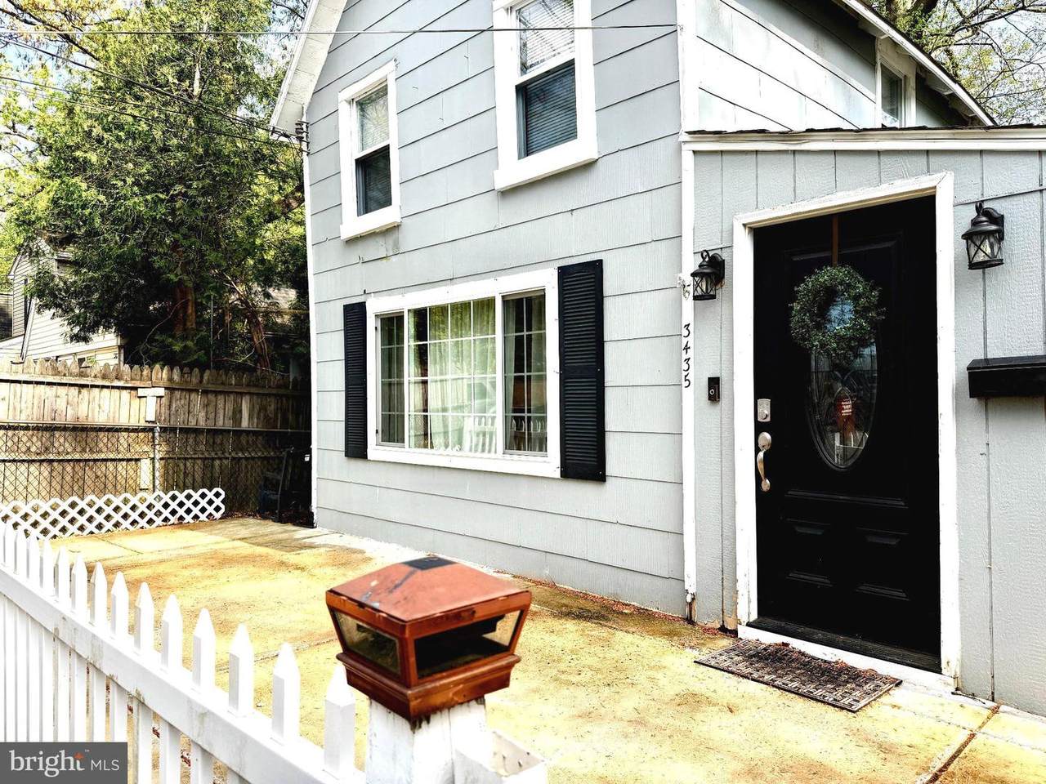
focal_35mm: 24
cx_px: 523
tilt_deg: +1.4
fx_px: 725
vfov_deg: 56.8
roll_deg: +1.9
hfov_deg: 71.6
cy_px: 392
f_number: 1.78
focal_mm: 6.76
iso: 80
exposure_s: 1/2370
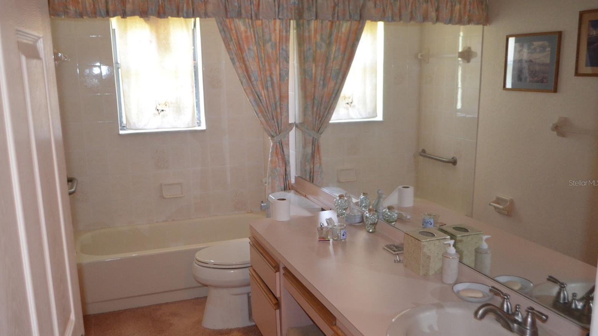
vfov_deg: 33.7
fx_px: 555
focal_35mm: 35
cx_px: 299
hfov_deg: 56.6
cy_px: 183
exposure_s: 1/60
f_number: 3.8
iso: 2000
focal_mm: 22
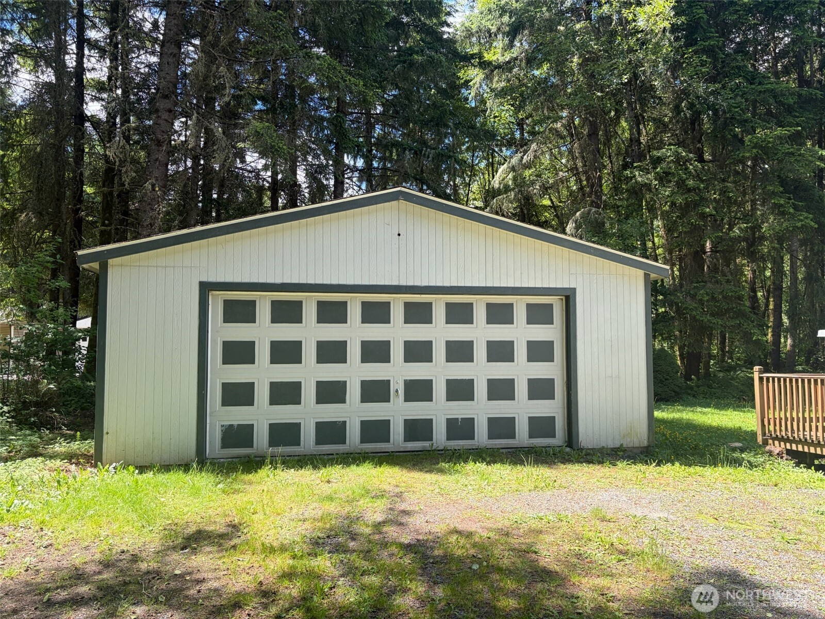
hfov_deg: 67.3
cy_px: 310
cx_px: 412
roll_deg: +0.3
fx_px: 620
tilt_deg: +4.1
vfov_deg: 53.1
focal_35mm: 26
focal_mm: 5.96
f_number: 1.6
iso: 50
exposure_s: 1/581
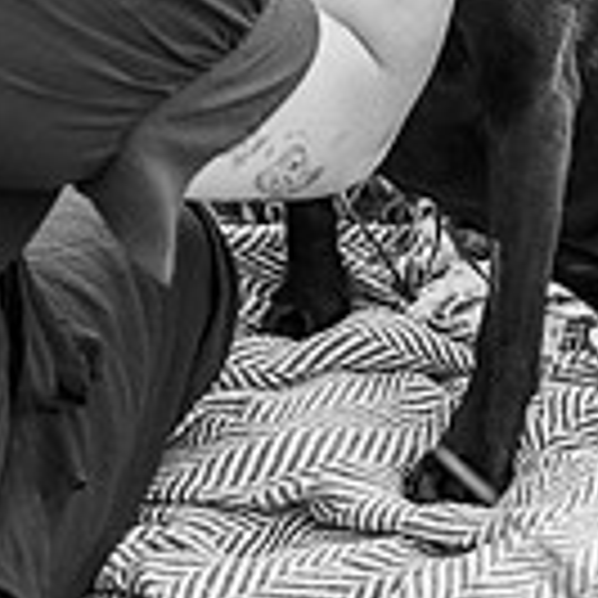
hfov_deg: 11.0
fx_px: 3088
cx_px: 602
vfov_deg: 10.7
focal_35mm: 158
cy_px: -256
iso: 320
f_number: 2.8
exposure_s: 1/500
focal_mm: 55
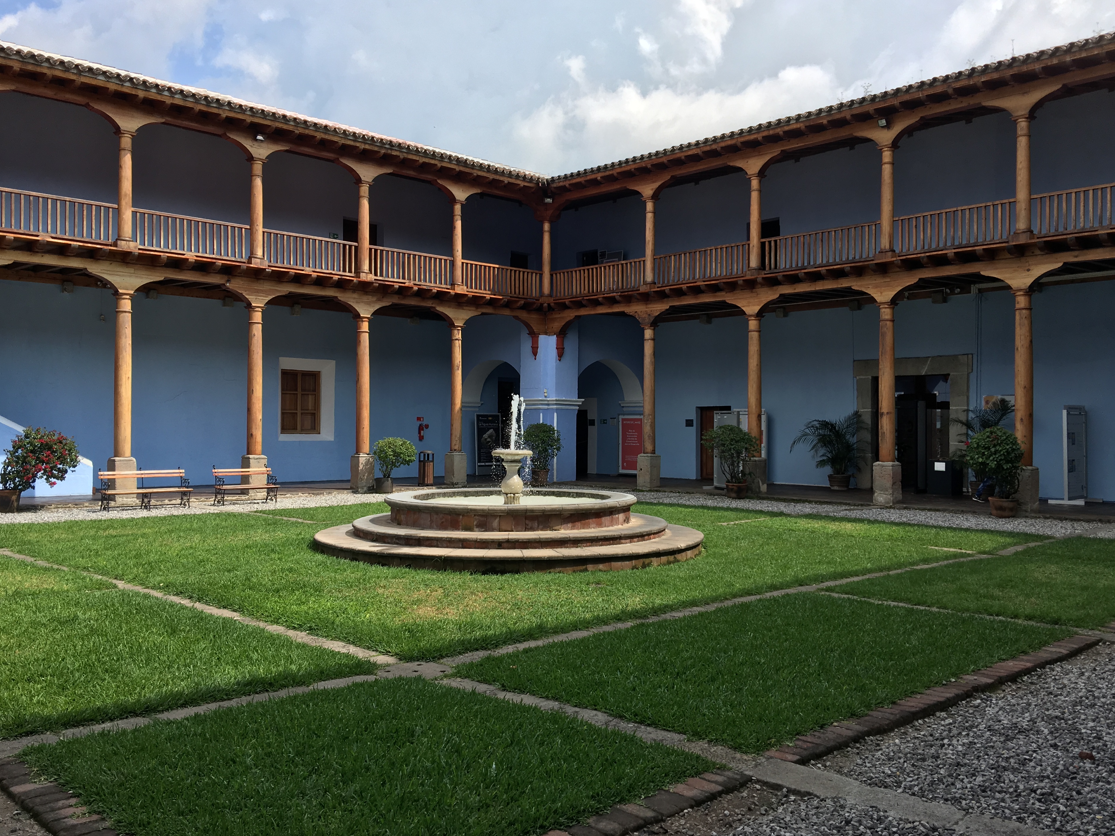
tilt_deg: +2.0
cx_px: 569
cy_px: 420
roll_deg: +0.5
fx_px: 999
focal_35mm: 31
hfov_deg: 58.3
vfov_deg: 45.4
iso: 25
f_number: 2.2
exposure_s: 1/905
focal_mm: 4.15
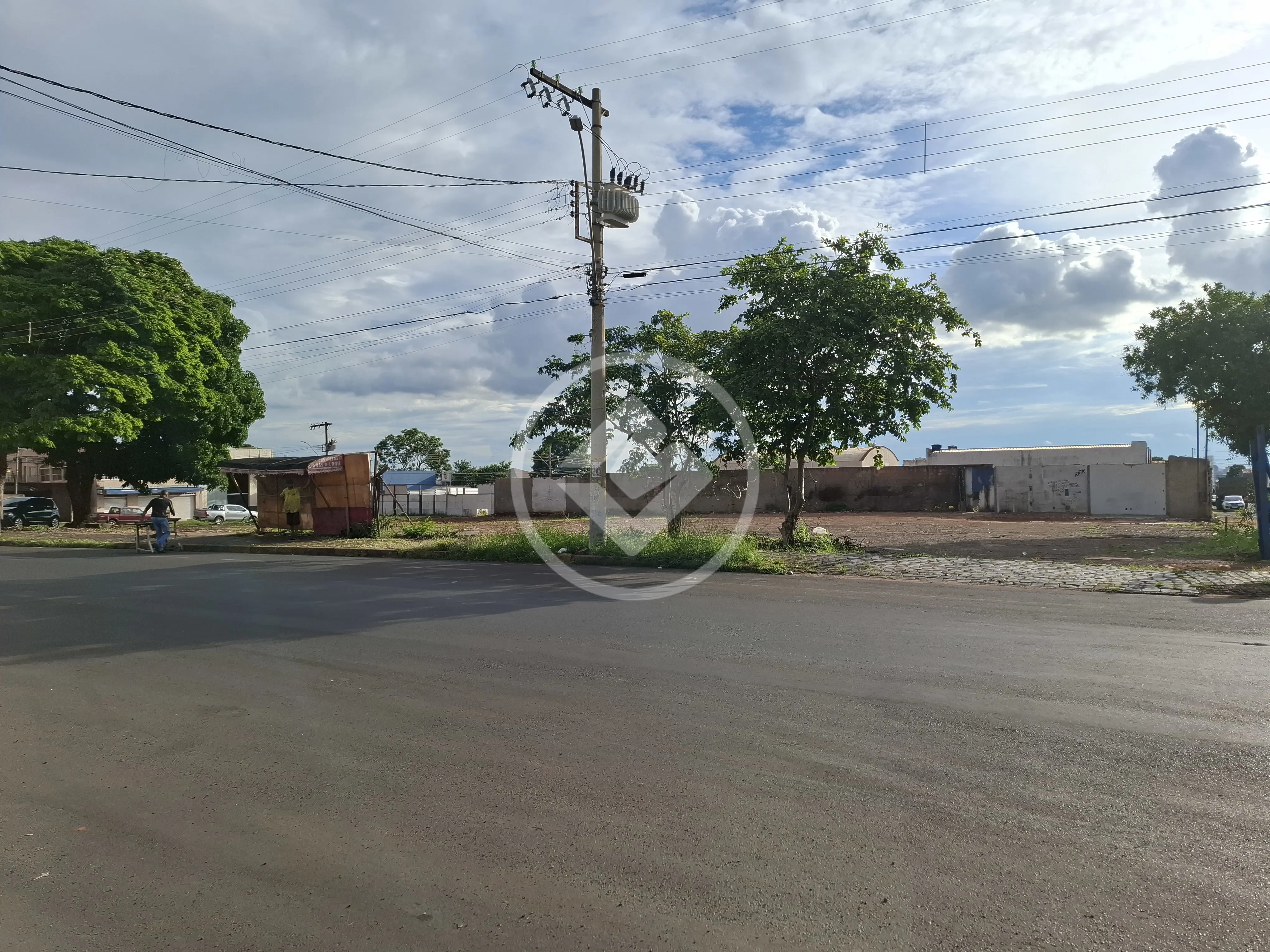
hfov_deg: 73.9
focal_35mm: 23
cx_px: 635
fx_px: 844
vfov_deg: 58.9
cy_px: 476
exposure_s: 1/3559
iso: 50
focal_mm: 5.54
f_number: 1.8
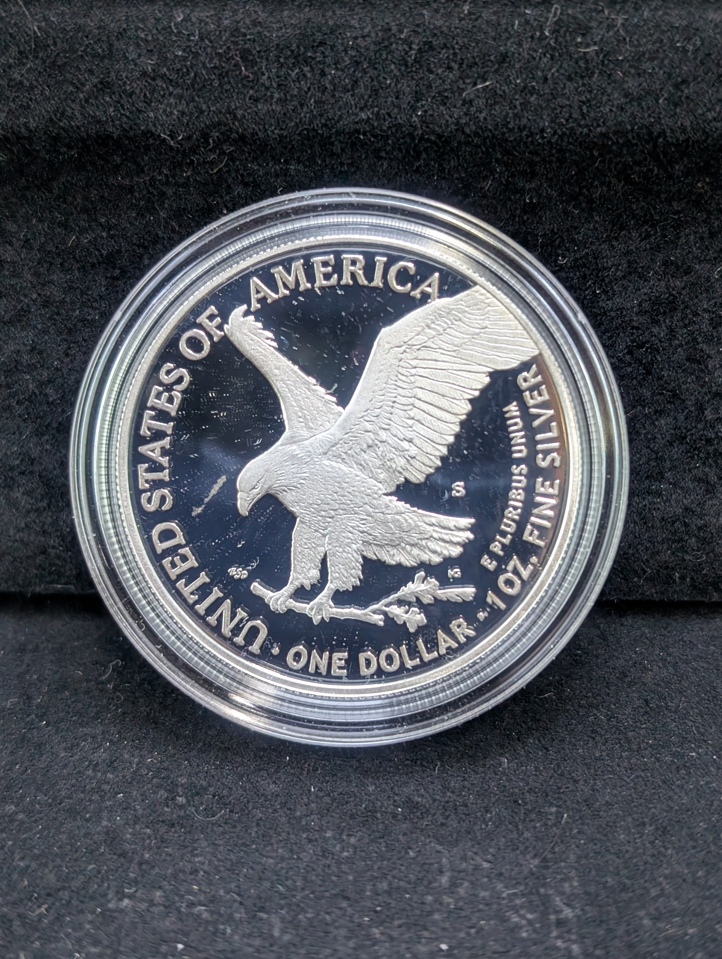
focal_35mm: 49
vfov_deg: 38.9
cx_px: 361
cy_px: 480
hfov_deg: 29.7
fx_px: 1359
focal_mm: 6.9
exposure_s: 1/70.2
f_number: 1.68
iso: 386
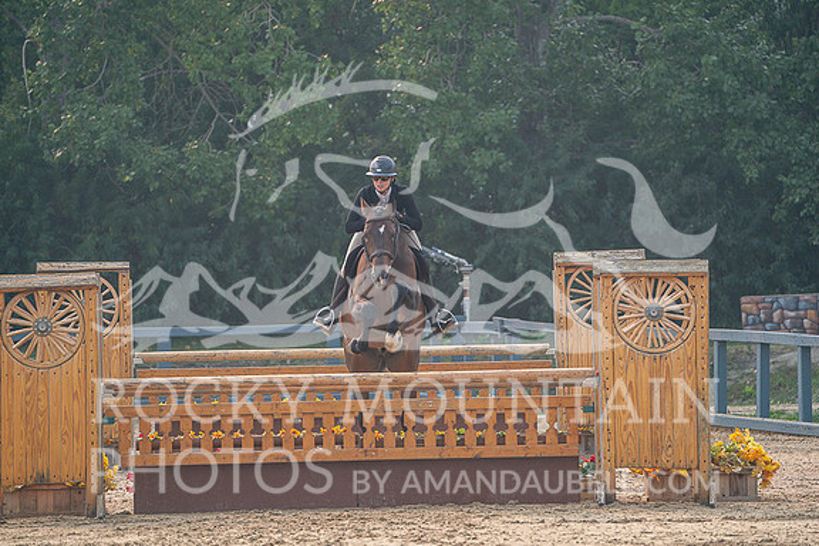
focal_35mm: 403
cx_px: 411
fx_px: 9168
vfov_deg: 3.4
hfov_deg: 5.1
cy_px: 272
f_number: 5.6
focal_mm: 400
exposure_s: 1/640
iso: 500
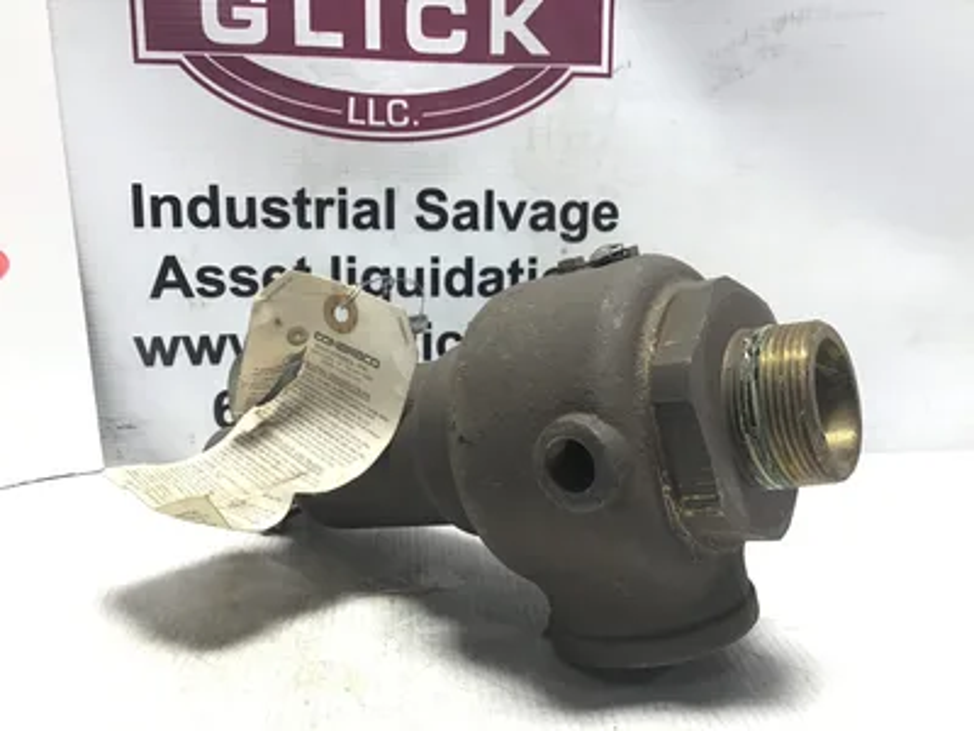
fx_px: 872
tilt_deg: -12.1
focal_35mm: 31
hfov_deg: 58.4
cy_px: 366
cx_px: 487
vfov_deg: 45.4
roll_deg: -2.0
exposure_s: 1/40
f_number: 2.4
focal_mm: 3.3
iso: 25
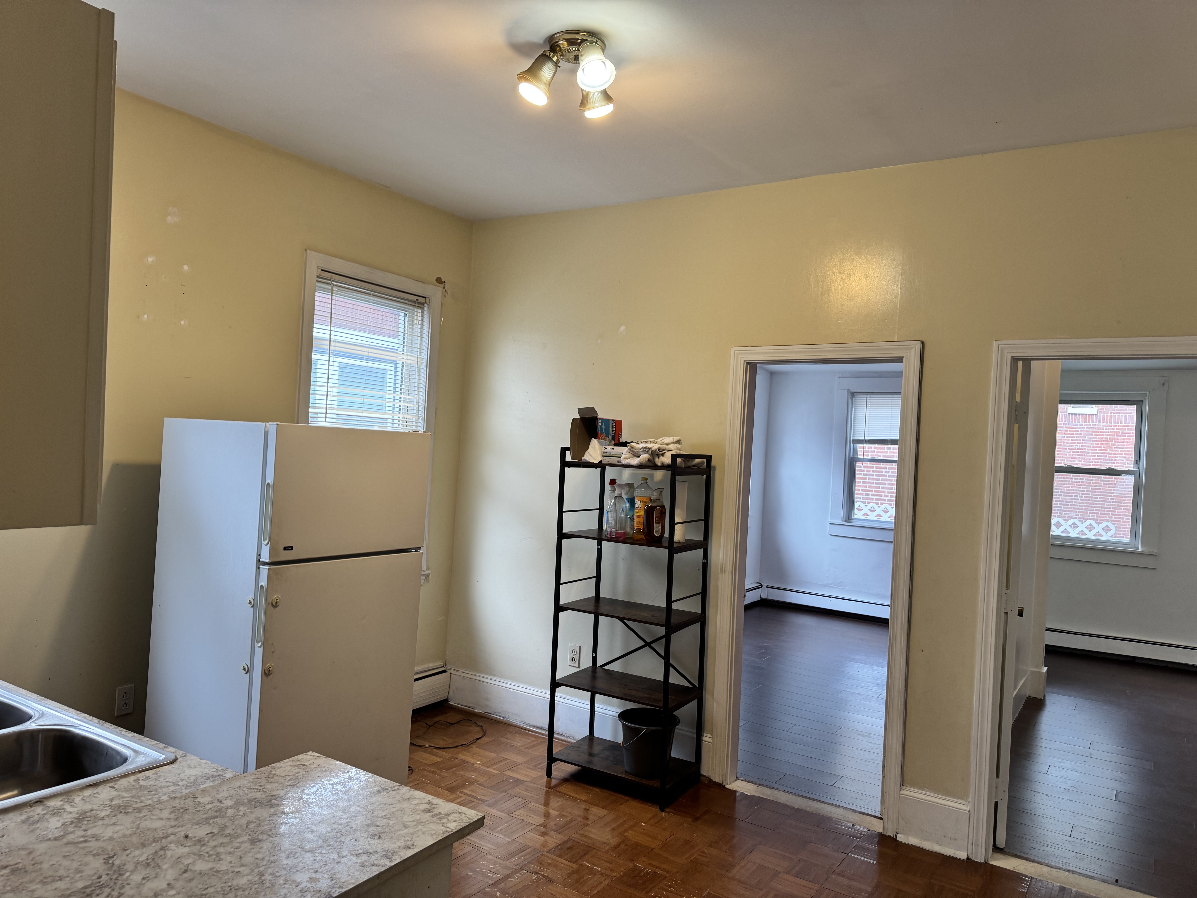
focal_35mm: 24
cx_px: 598
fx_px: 830
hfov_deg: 71.6
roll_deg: -3.1
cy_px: 449
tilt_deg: -1.0
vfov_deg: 56.8
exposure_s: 1/120
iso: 160
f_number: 1.78
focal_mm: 6.76
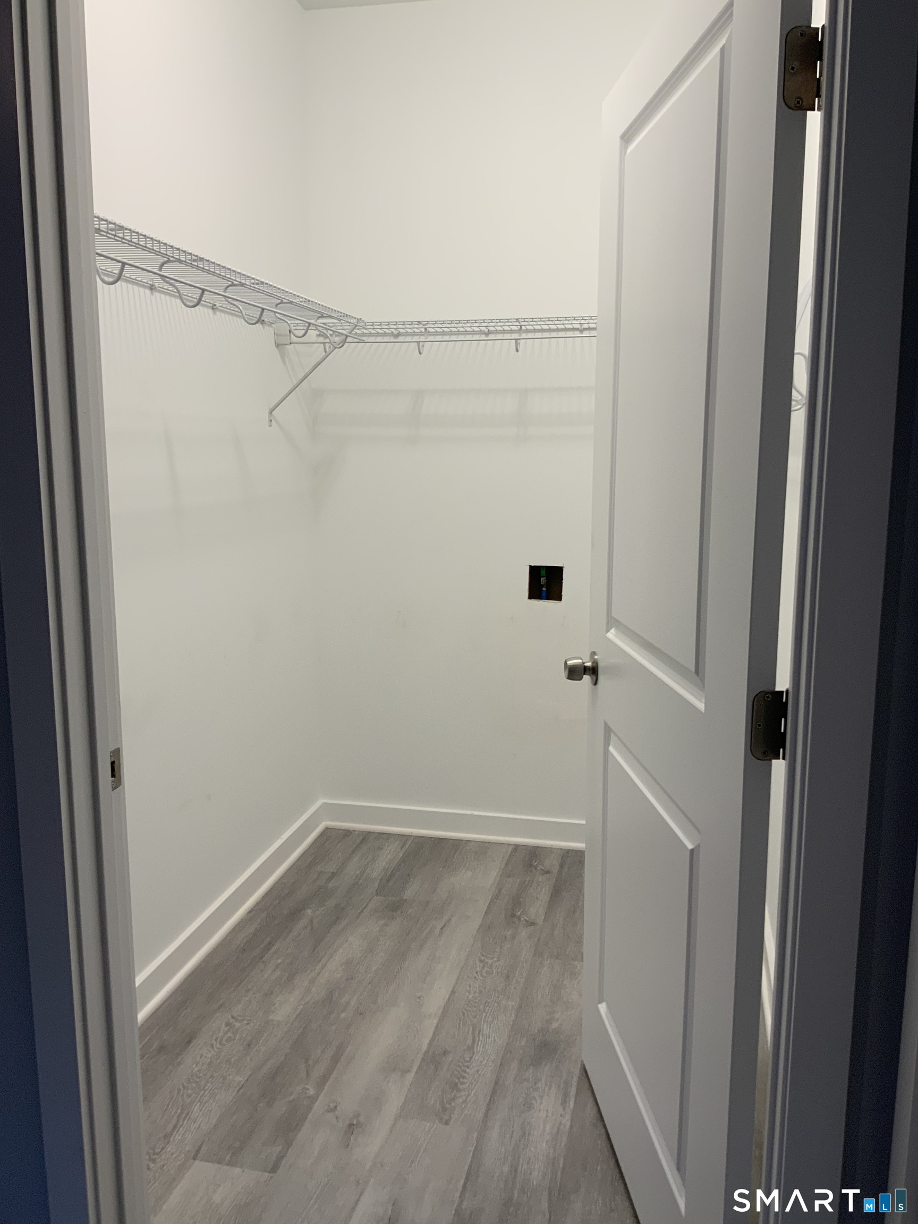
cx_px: 459
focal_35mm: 29
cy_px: 612
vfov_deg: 61.7
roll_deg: -1.4
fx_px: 1025
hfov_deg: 48.2
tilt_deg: -10.1
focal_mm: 3
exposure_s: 1/60
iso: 40
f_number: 1.8
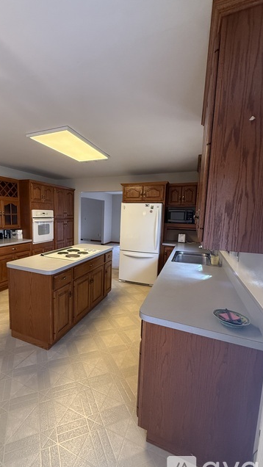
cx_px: 102
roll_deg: -1.6
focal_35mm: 16
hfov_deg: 66.3
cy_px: 240
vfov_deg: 99.3
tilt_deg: -8.0
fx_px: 198
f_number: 2.2
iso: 320
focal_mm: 2.22
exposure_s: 1/120
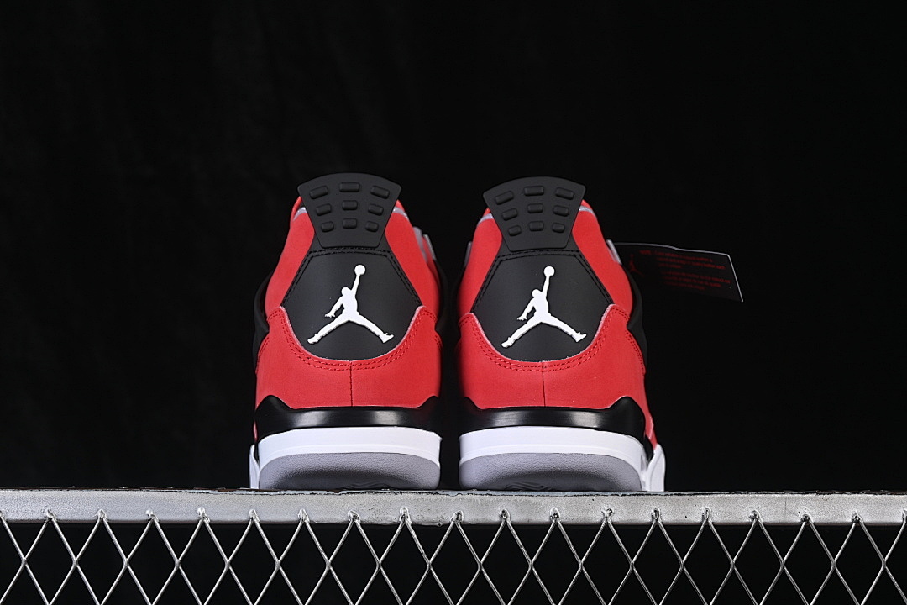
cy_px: 302
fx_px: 1889
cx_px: 454
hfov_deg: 27.0
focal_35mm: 75
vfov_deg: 18.2
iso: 160
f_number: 7.1
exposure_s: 1/80
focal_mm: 50
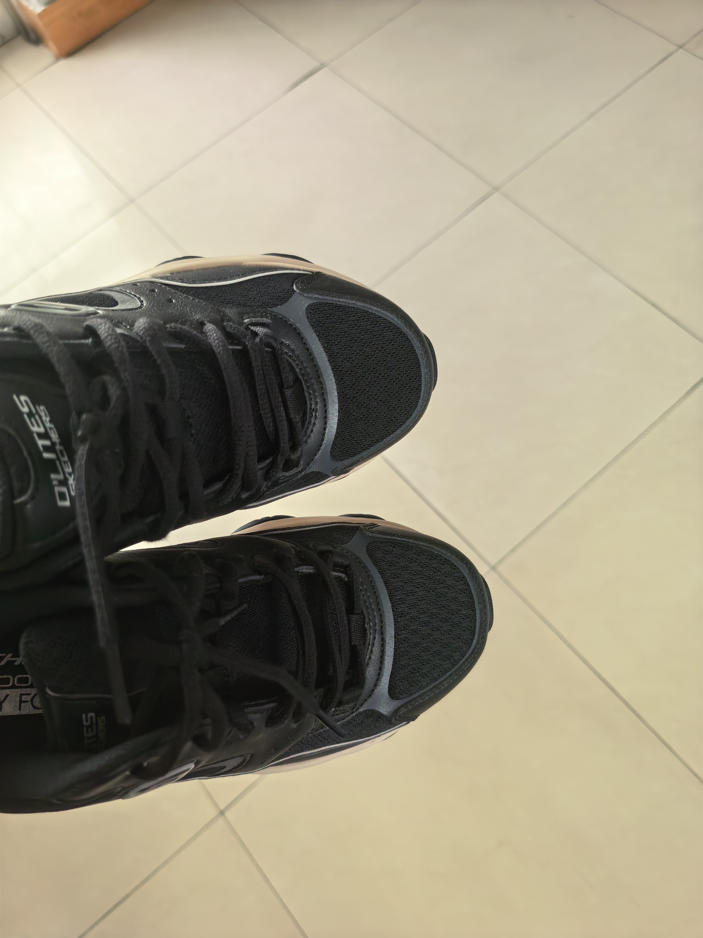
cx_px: 352
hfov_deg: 56.8
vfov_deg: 71.6
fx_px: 650
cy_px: 469
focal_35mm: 24
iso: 400
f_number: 1.4
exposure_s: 1/791
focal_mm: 5.75
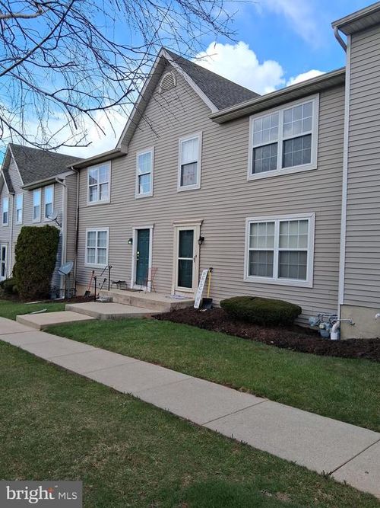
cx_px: 190
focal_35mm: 26
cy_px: 254
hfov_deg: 53.0
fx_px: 381
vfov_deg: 67.3
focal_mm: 3.98
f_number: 1.8
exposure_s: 1/408
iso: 25
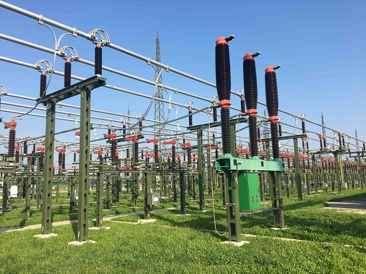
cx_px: 183
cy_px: 137
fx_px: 306
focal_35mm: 29
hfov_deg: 61.7
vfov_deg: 48.2
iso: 25
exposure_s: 1/1202
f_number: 2.2
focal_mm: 4.15
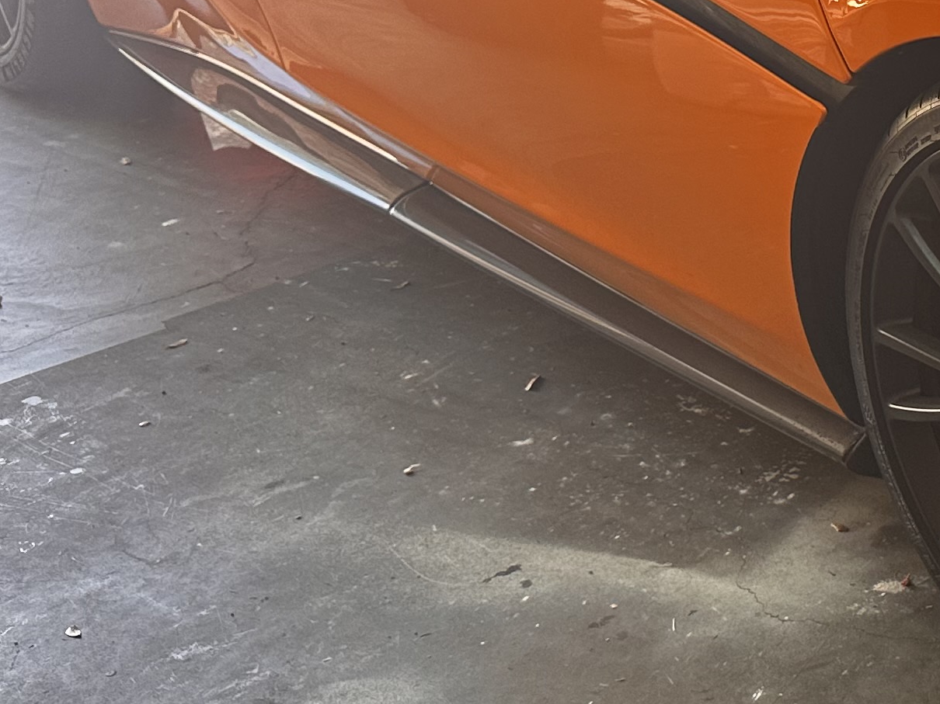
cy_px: 29
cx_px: 1366
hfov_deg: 21.1
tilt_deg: -19.8
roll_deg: +0.4
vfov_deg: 18.0
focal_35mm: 80
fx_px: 2172
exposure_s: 1/120
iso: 125
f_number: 1.78
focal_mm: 6.86
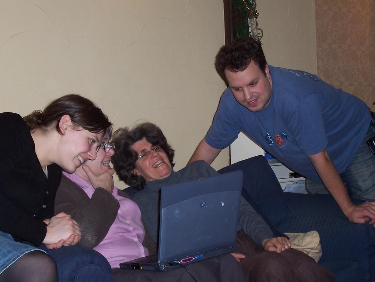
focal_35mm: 71
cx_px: 188
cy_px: 141
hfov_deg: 27.4
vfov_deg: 20.7
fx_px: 769
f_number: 4
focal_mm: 10.8
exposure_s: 1/90
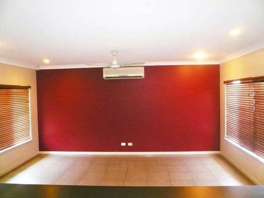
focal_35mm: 28
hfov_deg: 63.4
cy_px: 99
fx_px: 214
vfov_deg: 49.7
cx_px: 132
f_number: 2.8
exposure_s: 1/30
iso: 320
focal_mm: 4.6
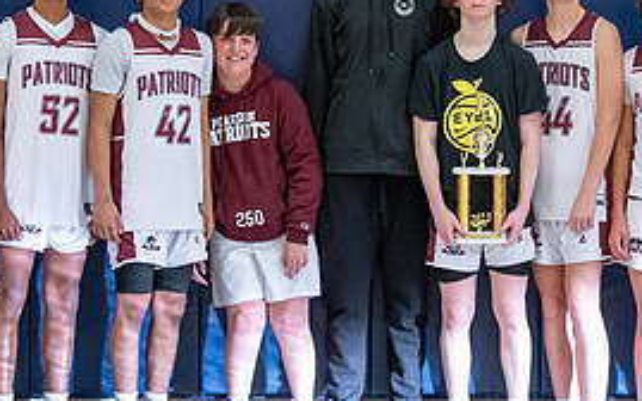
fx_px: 2939
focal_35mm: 168
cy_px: 180
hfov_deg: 12.5
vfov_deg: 7.8
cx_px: 344
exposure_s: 1/320
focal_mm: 70
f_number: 4
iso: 4000
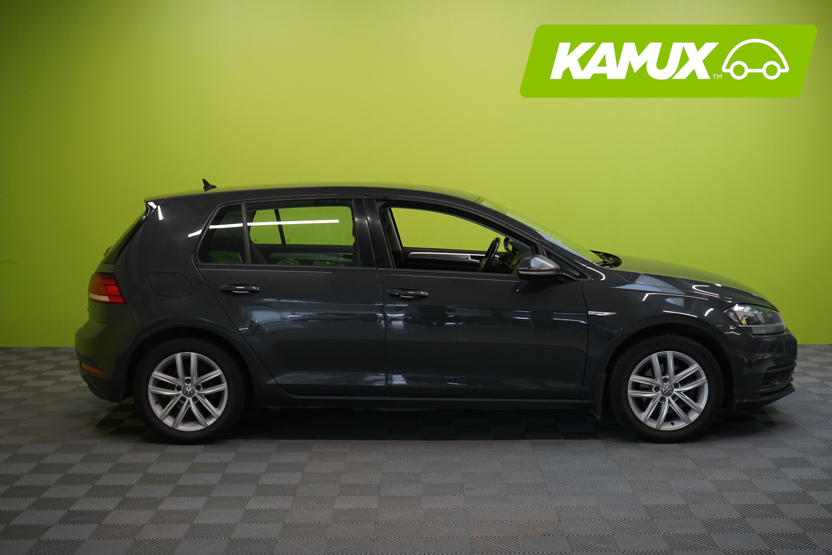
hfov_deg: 41.9
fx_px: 1086
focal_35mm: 47
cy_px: 281
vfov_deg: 28.6
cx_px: 414
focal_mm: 46
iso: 1600
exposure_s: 1/30
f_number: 7.1
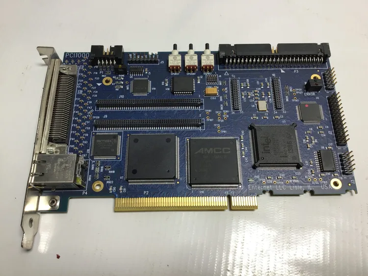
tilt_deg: -65.8
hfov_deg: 58.3
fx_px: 330
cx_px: 184
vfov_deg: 45.5
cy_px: 138
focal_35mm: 31
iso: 32
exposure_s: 1/120
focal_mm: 3.3
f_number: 2.4
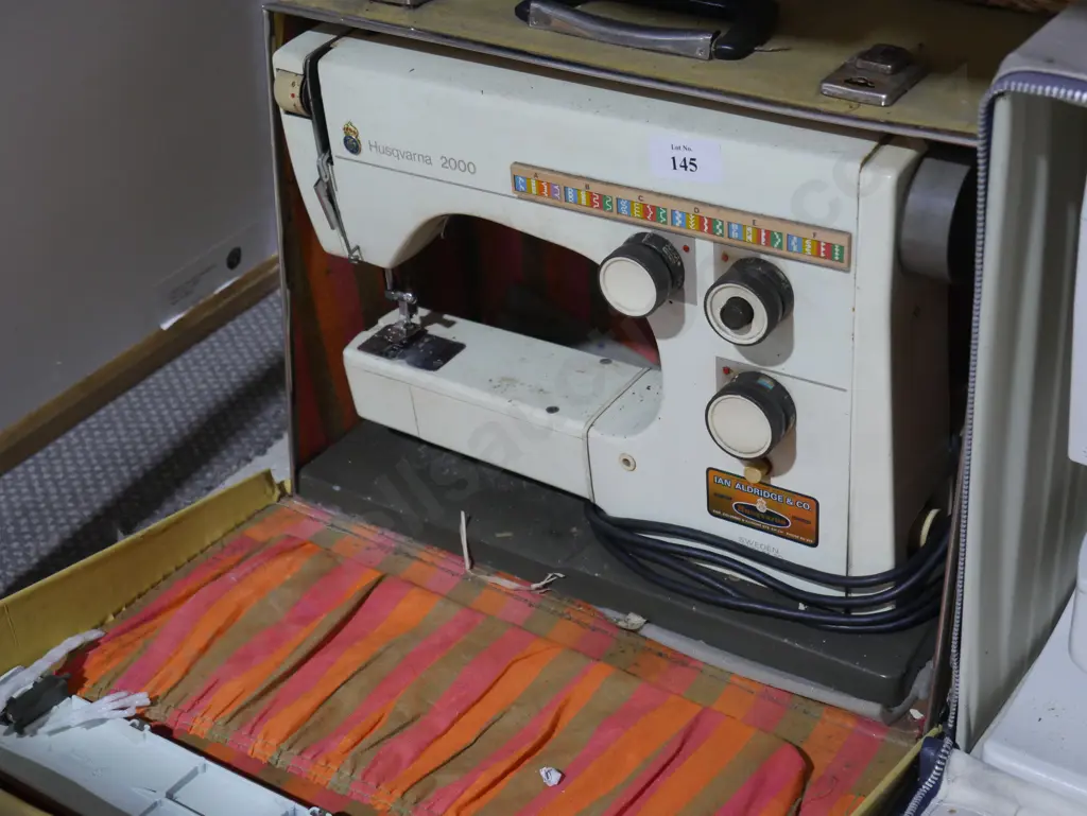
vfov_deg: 29.1
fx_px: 1571
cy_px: 408
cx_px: 544
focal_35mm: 50
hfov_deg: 38.2
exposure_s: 1/60
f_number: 5.3
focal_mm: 25
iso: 1600
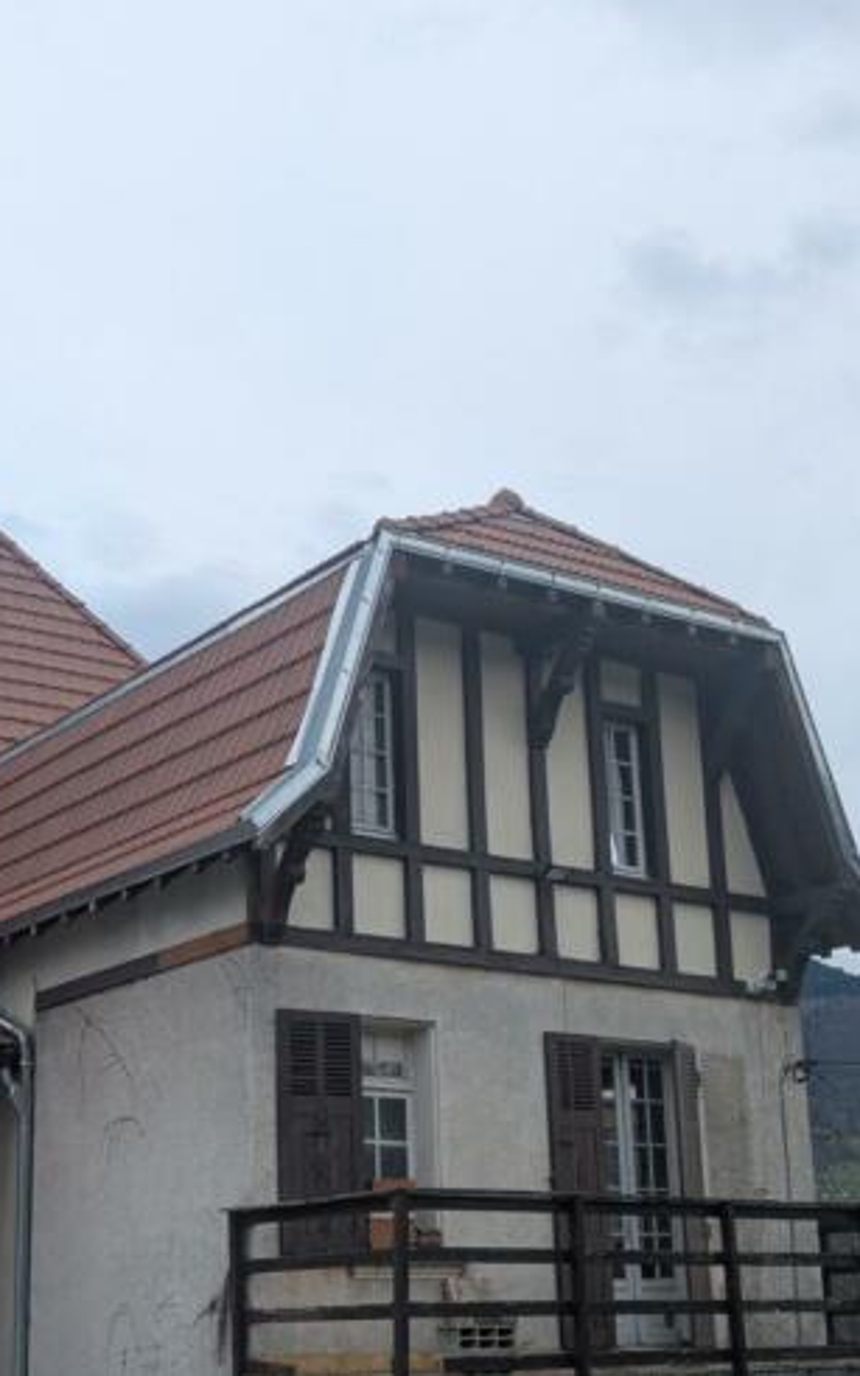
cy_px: 678
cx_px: 363
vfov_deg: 38.2
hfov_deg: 24.4
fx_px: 1987
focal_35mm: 53
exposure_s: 1/644
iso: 28
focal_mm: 6.9
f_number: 1.68
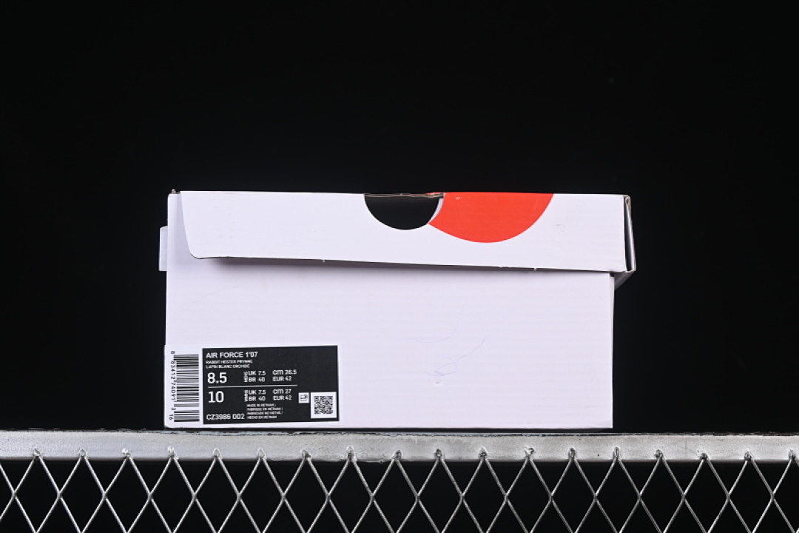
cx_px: 400
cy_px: 266
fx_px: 1664
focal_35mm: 75
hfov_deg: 27.0
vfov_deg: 18.2
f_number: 8
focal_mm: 50
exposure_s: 1/80
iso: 160
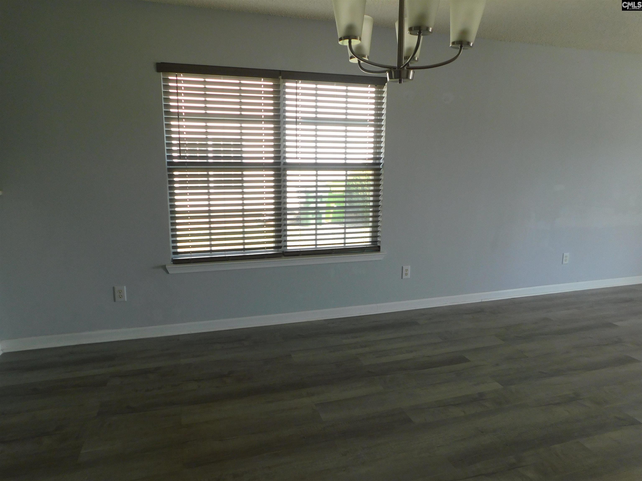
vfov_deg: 58.9
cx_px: 321
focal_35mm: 23
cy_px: 240
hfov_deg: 73.9
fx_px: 427
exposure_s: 1/80
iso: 125
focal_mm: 4
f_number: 3
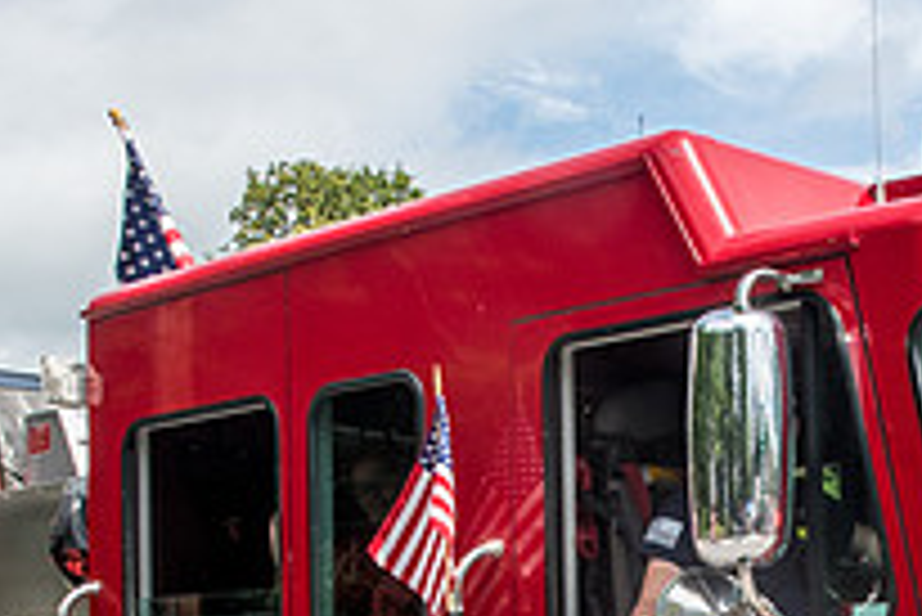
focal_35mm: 68
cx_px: 688
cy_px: 677
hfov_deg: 29.2
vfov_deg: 19.2
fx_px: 1743
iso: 200
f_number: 13
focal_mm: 16
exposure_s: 1/320
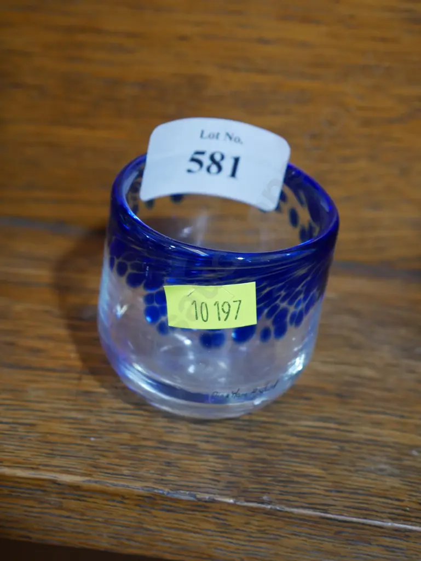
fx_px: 1167
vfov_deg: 27.0
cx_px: 210
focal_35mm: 72
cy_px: 280
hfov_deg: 20.5
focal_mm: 36
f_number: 5.5
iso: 1600
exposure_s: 1/80
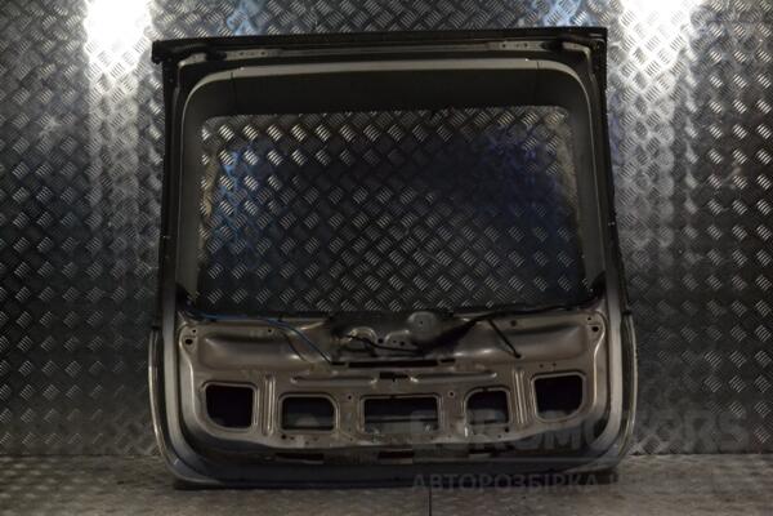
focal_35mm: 48
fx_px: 1031
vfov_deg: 28.1
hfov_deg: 41.1
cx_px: 386
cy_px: 258
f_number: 11
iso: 3200
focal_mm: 32
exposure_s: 1/500
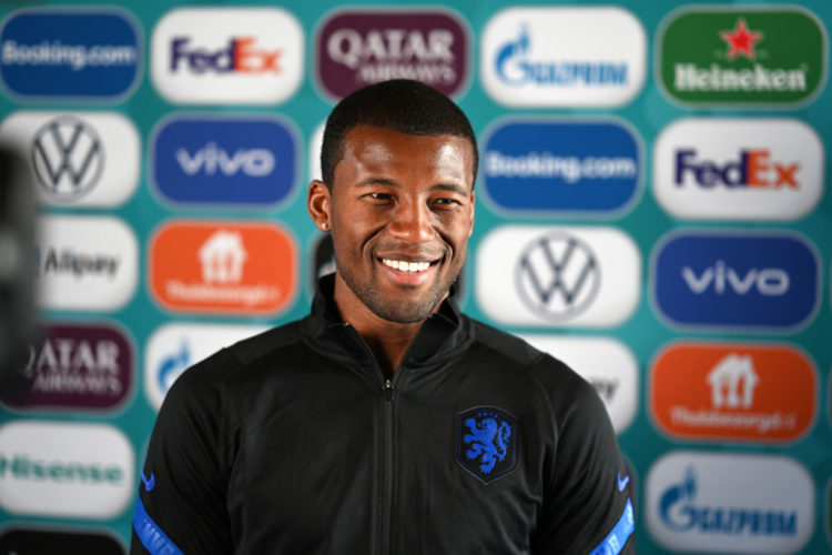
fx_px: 1964
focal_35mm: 85
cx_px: 416
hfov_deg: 23.9
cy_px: 278
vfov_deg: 16.1
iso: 400
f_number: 1.8
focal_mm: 85
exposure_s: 1/320
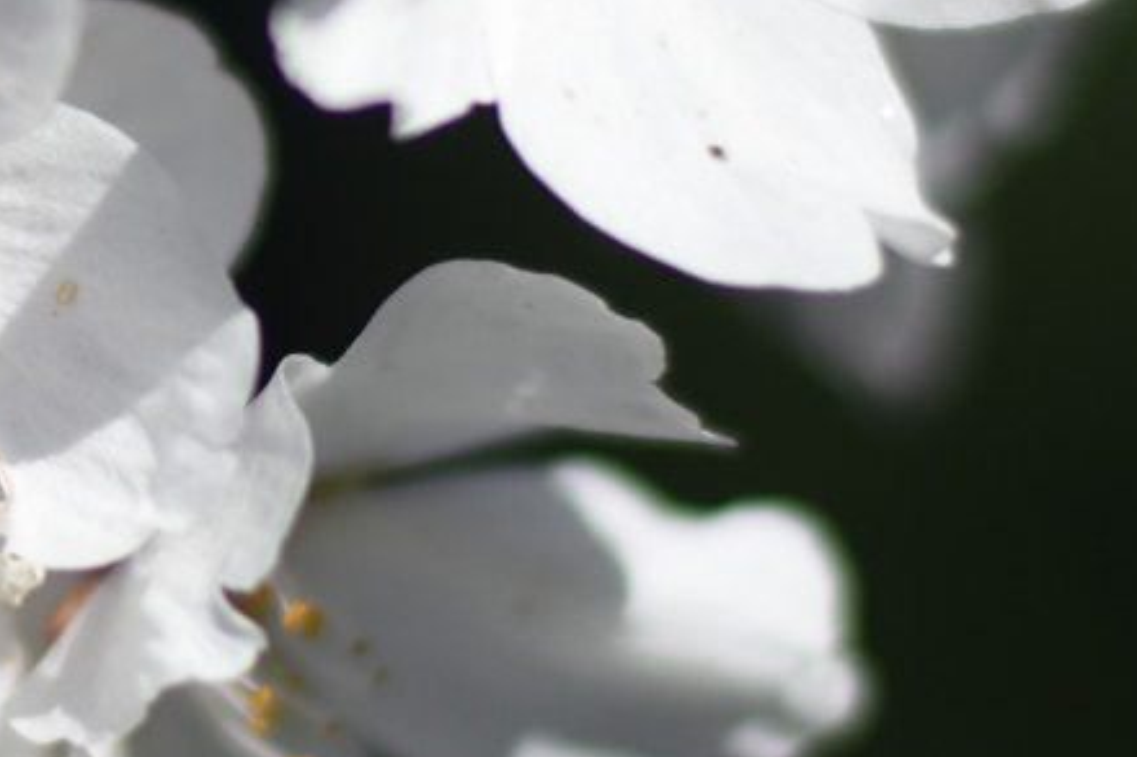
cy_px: 229
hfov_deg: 5.9
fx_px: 11018
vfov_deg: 3.9
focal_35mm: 349
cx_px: 57
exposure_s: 1/8000
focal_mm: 50
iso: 125
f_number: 1.8
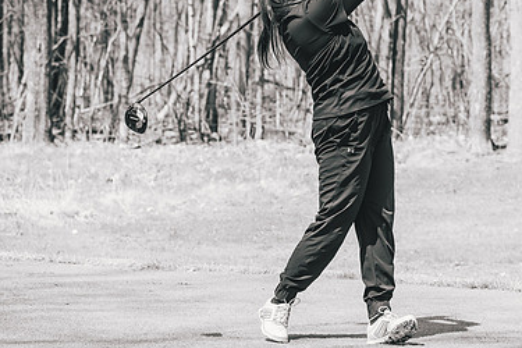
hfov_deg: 10.9
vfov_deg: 7.3
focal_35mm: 188
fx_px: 2726
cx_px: 347
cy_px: 150
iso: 640
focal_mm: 117
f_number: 6.3
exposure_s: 1/2000
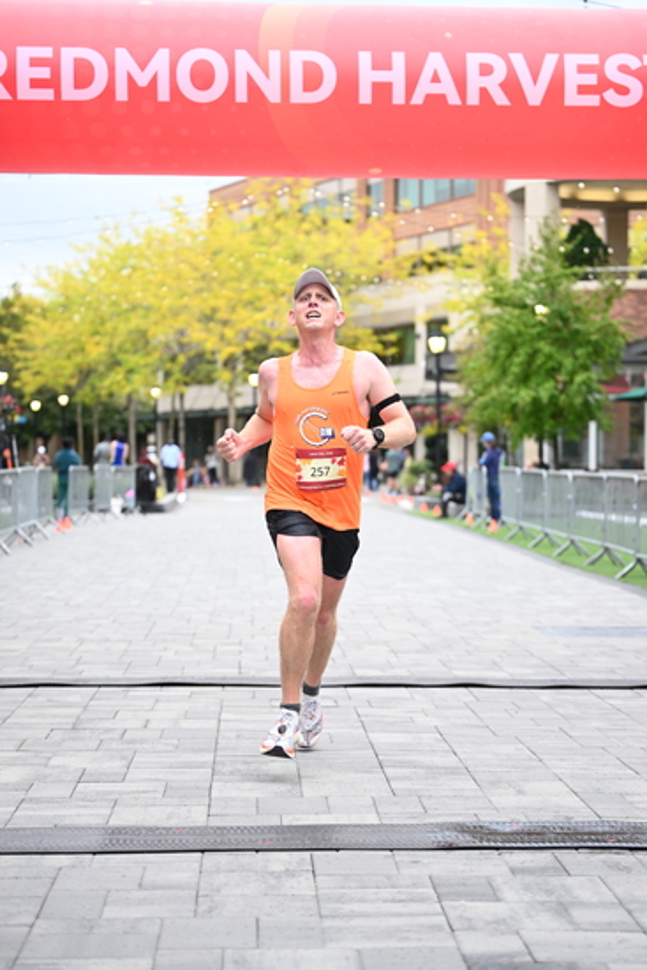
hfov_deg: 19.5
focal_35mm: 70
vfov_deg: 28.8
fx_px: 1886
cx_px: 324
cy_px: 485
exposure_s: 1/1250
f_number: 2.8
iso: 1600
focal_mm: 70
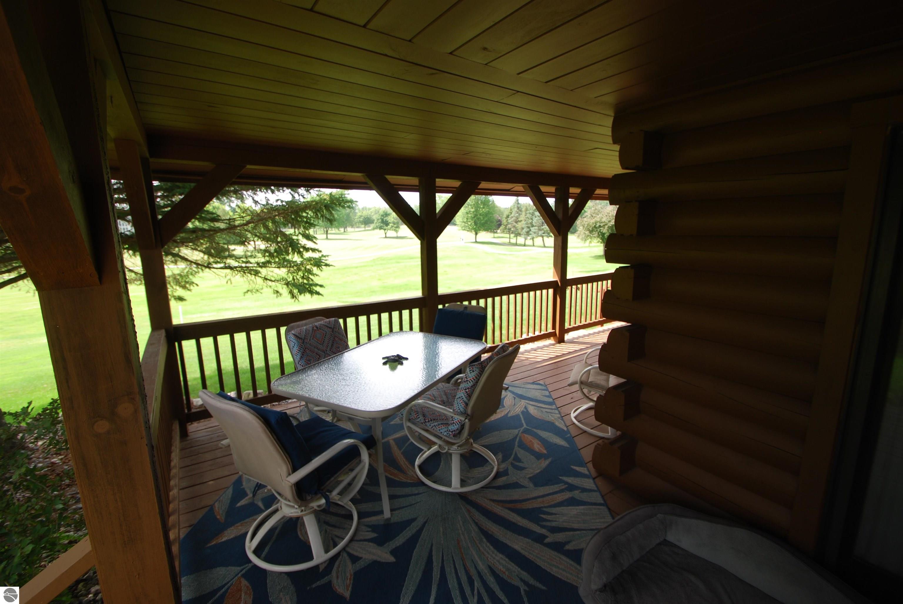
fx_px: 377
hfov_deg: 100.3
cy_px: 302
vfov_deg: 77.5
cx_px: 452
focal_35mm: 15
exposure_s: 1/125
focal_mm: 10
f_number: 5.6
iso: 140
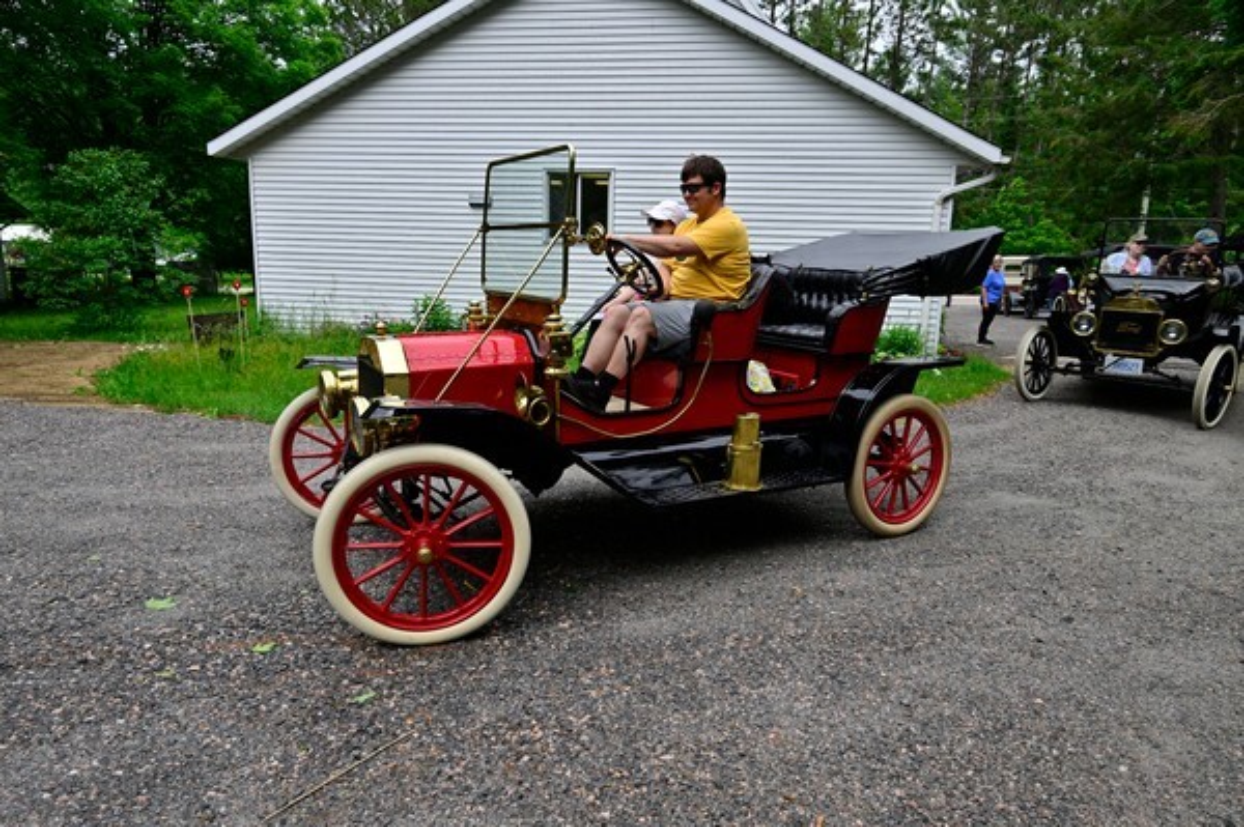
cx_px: 622
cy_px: 414
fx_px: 760
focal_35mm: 22
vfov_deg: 57.1
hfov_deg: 78.6
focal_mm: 22
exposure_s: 1/200
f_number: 8
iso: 160
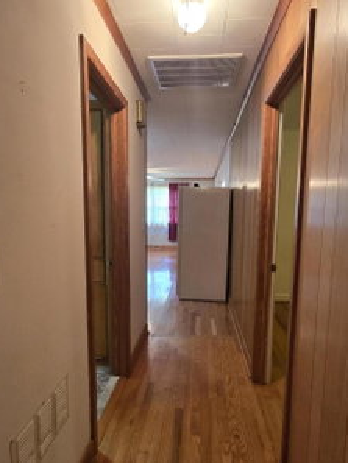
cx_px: 186
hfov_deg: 63.4
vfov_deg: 78.9
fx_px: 281
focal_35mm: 21
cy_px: 248
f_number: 2.2
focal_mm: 2.2
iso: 640
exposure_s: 1/60
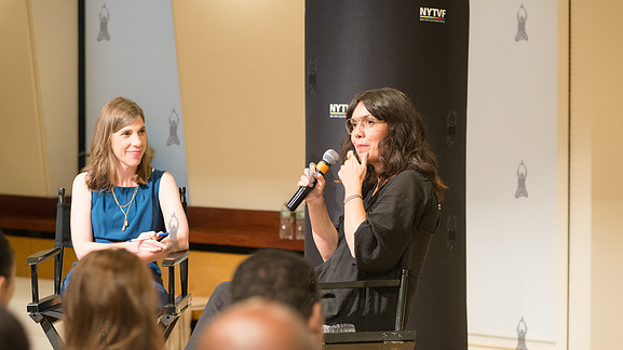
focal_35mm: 118
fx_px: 1948
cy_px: 179
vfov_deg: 10.3
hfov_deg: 18.2
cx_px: 312
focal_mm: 112
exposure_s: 1/125
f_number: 4
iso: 2500
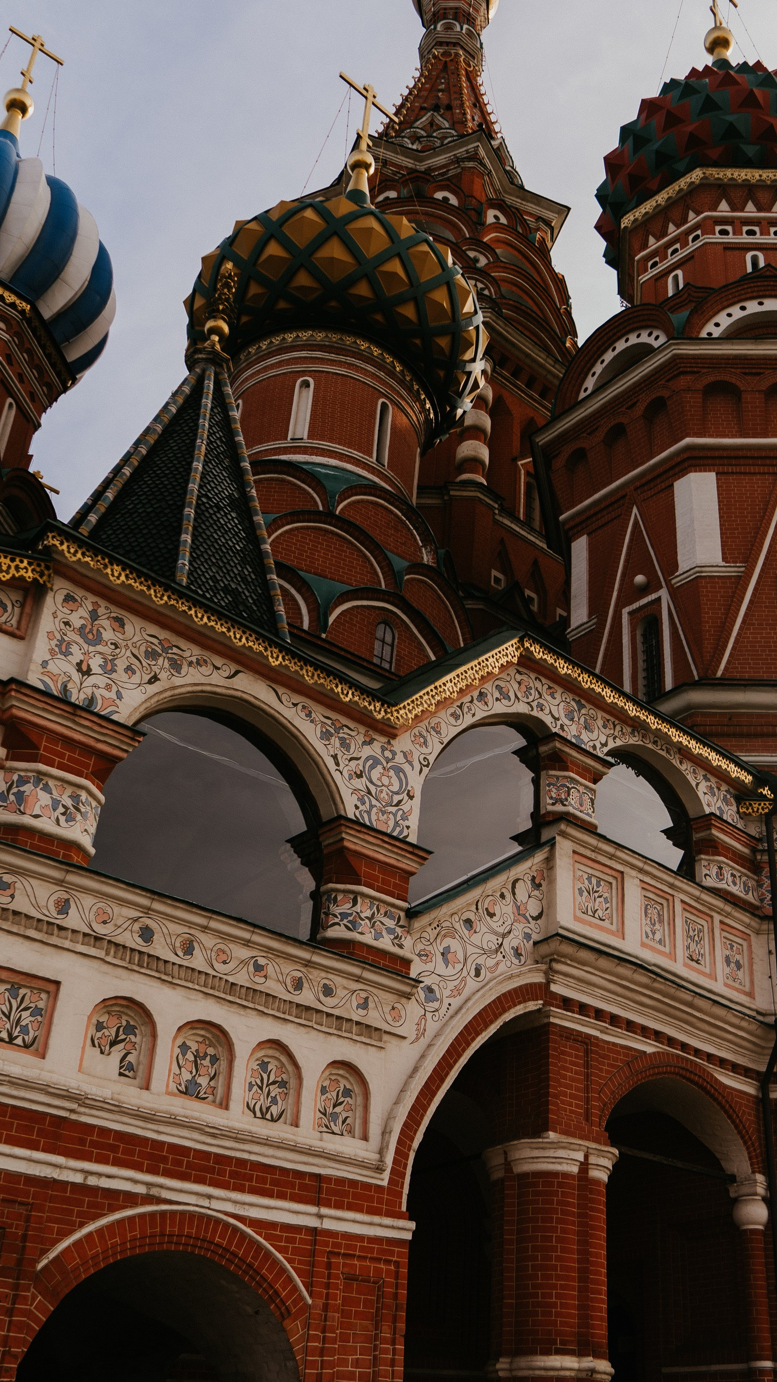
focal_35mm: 36
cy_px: 727
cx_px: 577
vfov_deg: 55.3
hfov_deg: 32.2
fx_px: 1319
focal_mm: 24
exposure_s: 1/320
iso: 100
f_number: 4
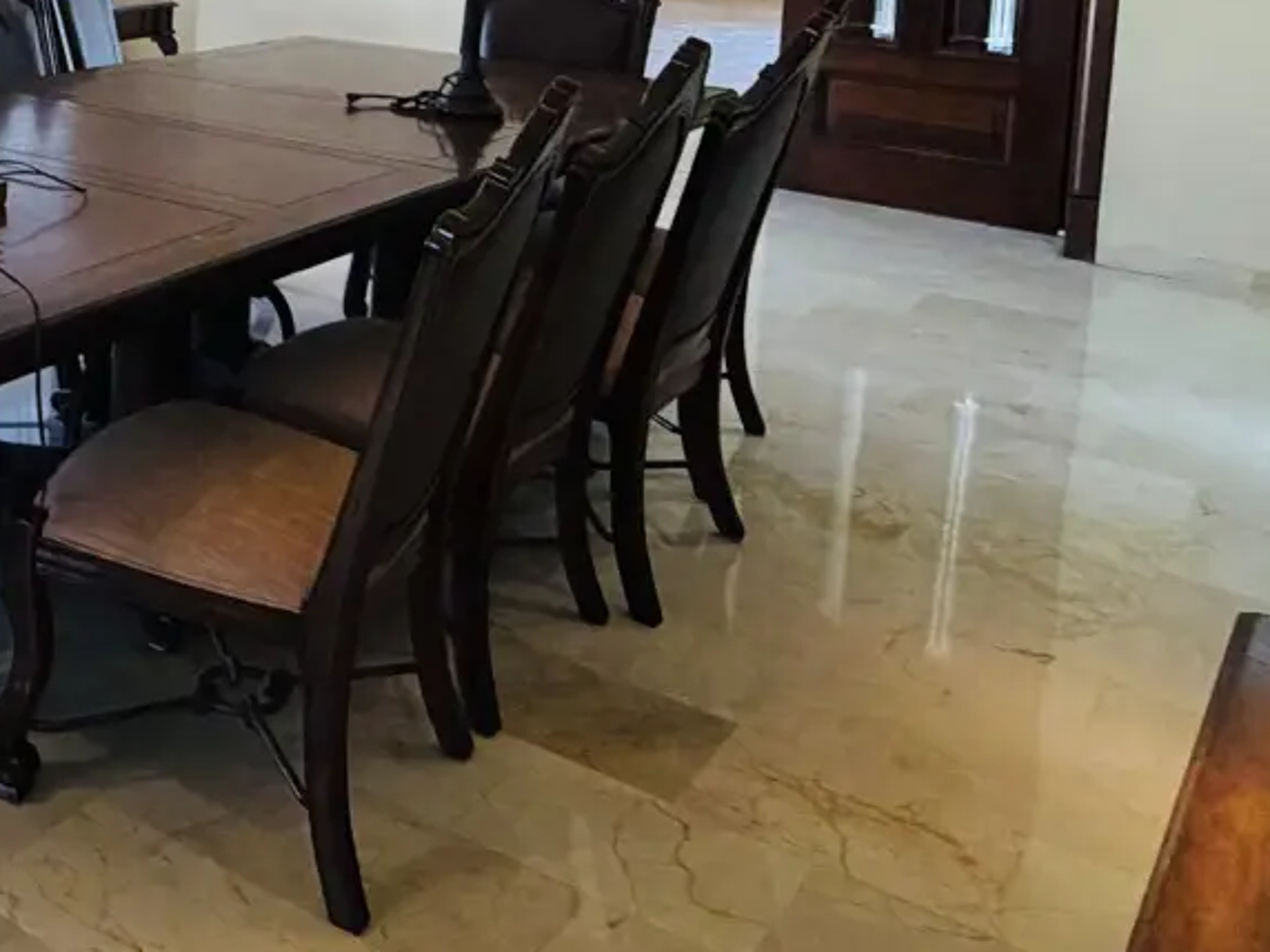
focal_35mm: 47
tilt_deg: -5.5
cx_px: -64
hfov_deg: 35.6
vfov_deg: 28.4
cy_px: -69
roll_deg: -1.0
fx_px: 1724
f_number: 2.2
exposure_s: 1/60
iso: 160
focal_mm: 2.22
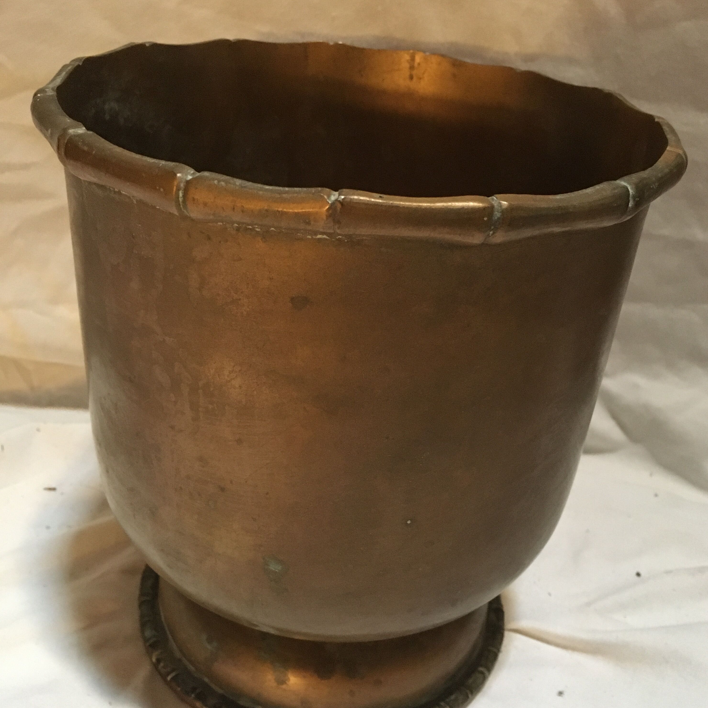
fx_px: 810
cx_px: 362
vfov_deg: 47.2
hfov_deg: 47.2
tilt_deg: -30.5
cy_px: 382
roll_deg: -8.3
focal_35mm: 35
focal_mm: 4.15
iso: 320
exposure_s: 1/17
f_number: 2.2
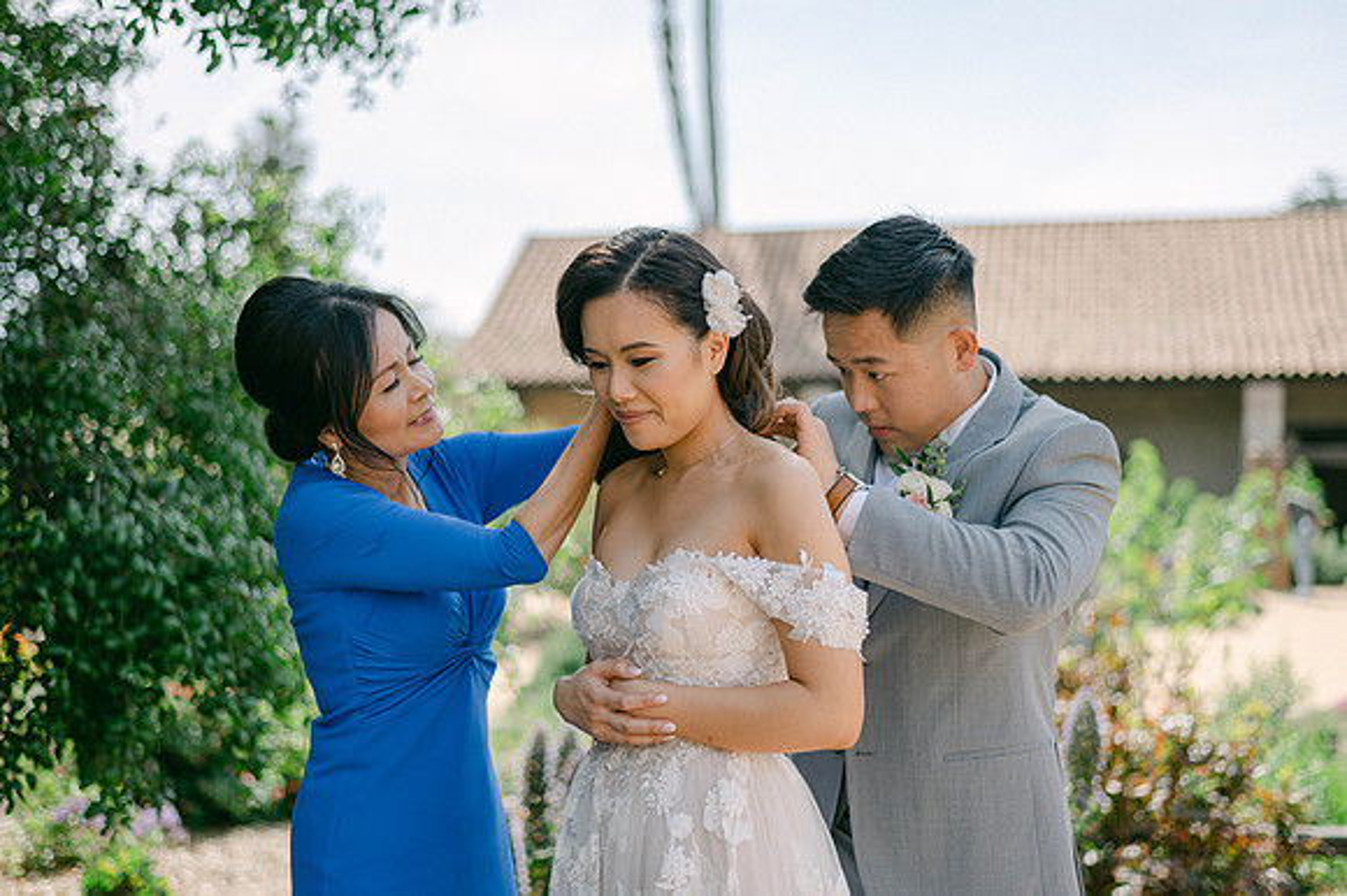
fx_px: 1931
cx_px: 693
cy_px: 438
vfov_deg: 26.1
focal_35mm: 52
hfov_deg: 38.4
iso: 100
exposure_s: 1/2000
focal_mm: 50
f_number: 2
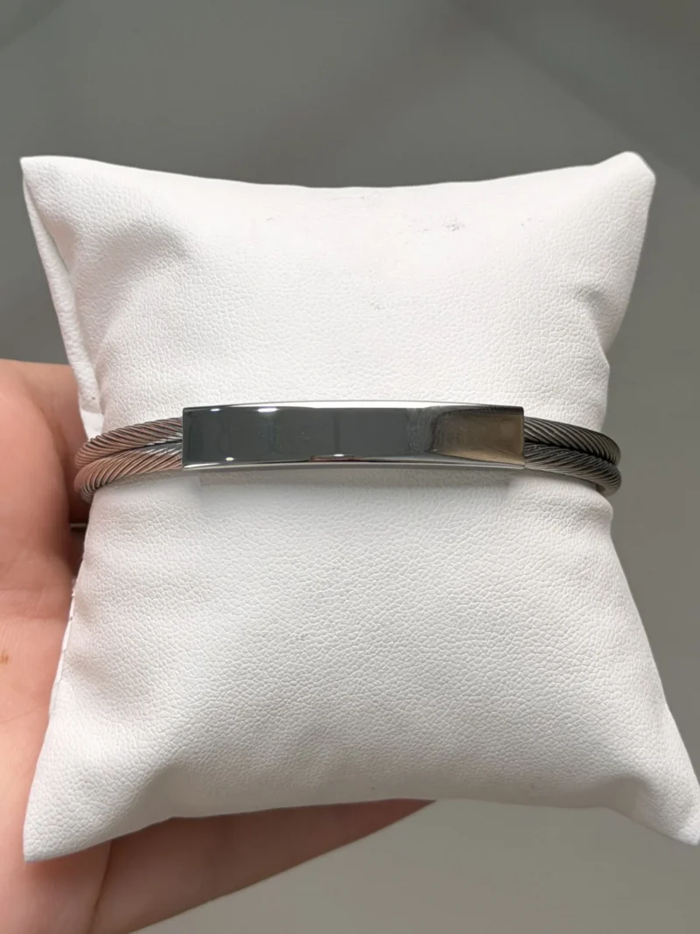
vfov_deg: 39.7
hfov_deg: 30.3
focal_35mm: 48
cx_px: 350
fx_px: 1294
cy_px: 467
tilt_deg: -59.1
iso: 64
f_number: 1.78
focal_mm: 6.76
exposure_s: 1/493
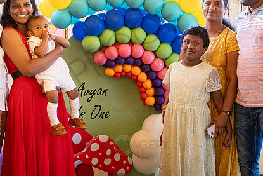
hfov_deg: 18.4
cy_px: 60
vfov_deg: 12.3
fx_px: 811
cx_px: 129
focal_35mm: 111
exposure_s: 1/60
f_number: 2.8
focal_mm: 50
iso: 3200
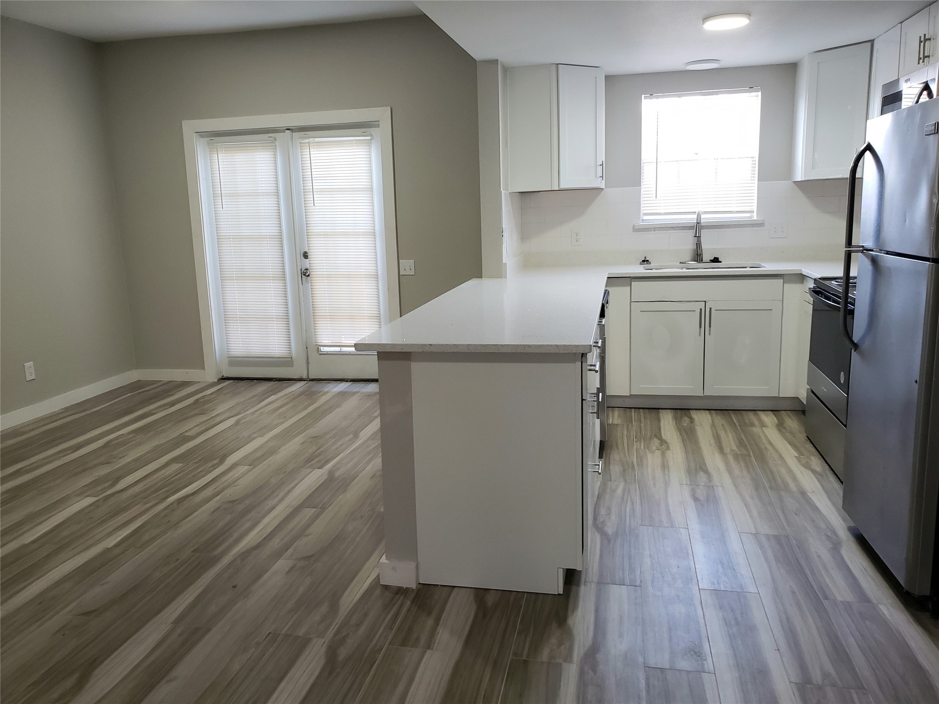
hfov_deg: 67.3
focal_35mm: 26
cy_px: 352
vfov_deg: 53.1
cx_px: 470
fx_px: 705
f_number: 2.4
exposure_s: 1/60
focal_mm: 4.3
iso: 200
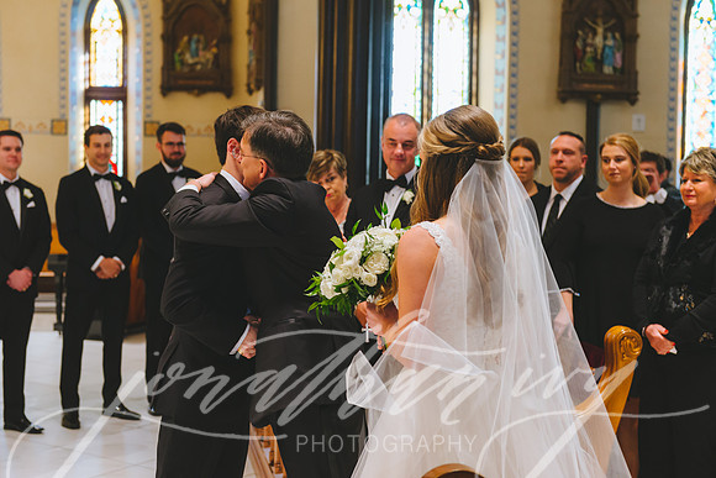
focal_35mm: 58
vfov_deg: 23.4
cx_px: 358
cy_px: 239
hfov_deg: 34.5
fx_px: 1154
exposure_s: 1/125
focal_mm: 58
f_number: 3.5
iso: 2500
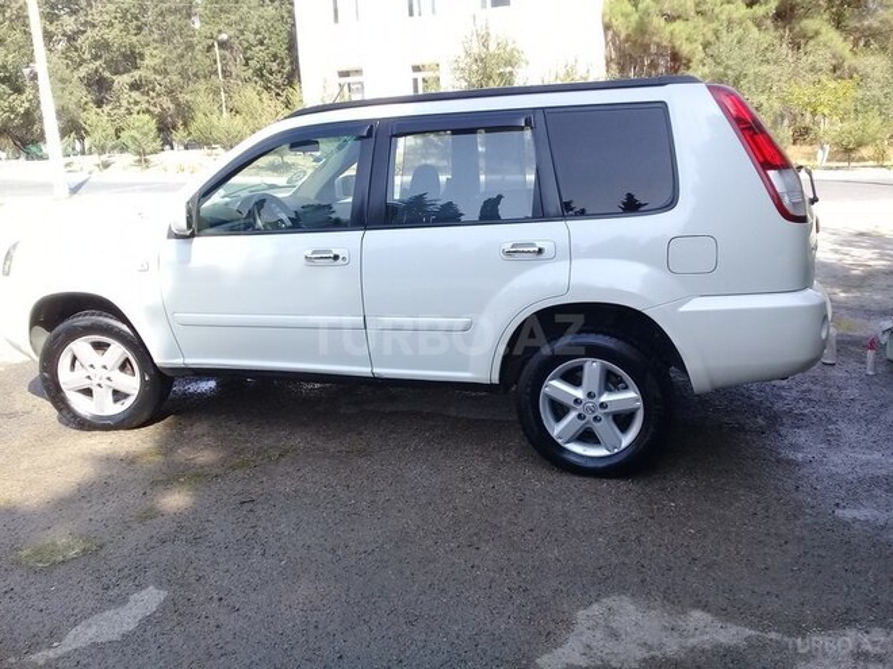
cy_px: 334
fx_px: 800
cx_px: 446
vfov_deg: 45.4
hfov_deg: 58.4
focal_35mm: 31
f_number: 2.2
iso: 50
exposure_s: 1/344
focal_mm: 3.3
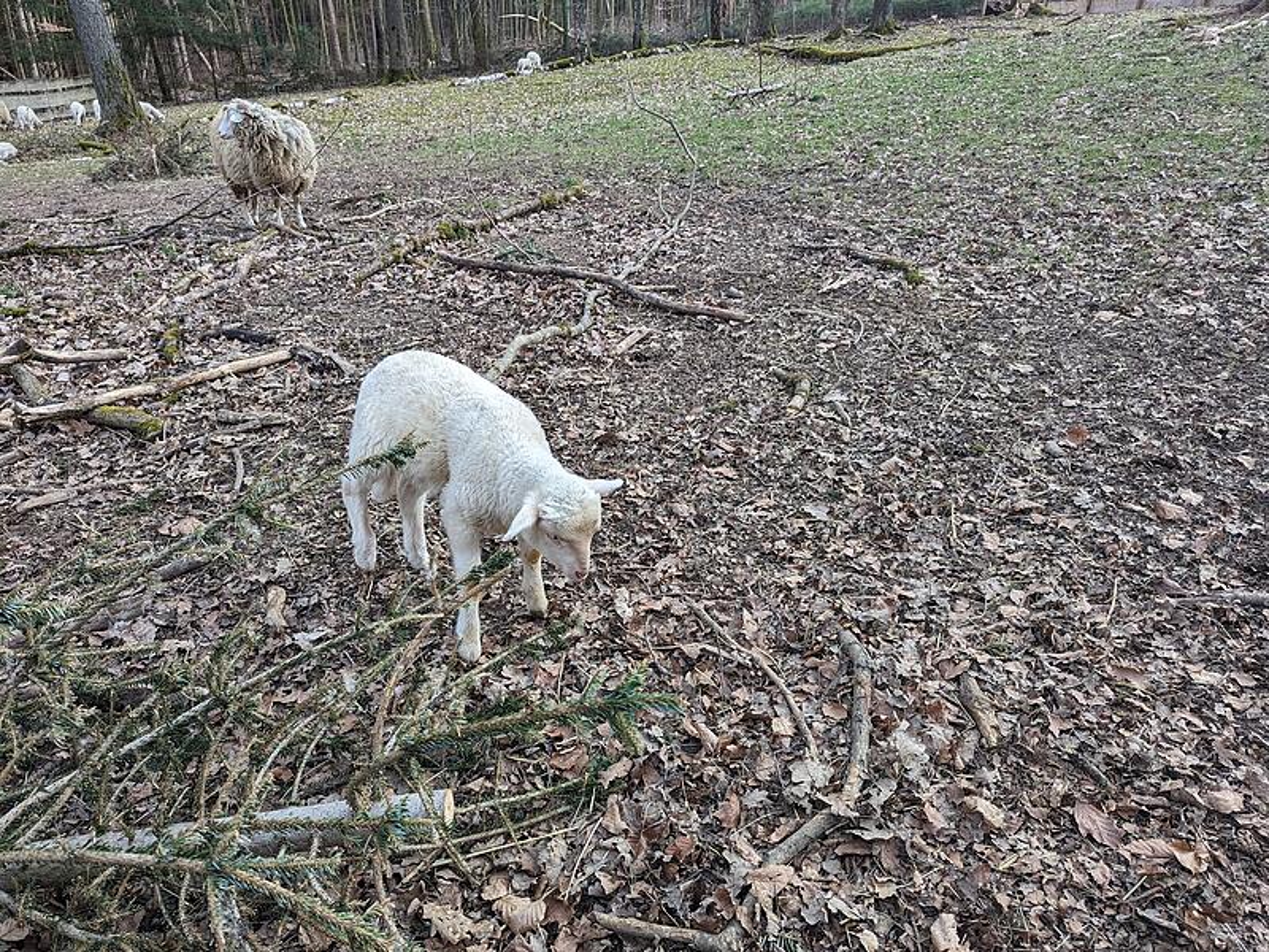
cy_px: 476
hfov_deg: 71.6
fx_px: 880
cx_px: 634
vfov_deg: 56.8
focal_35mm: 24
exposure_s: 1/401
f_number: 1.85
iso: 45
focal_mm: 6.81
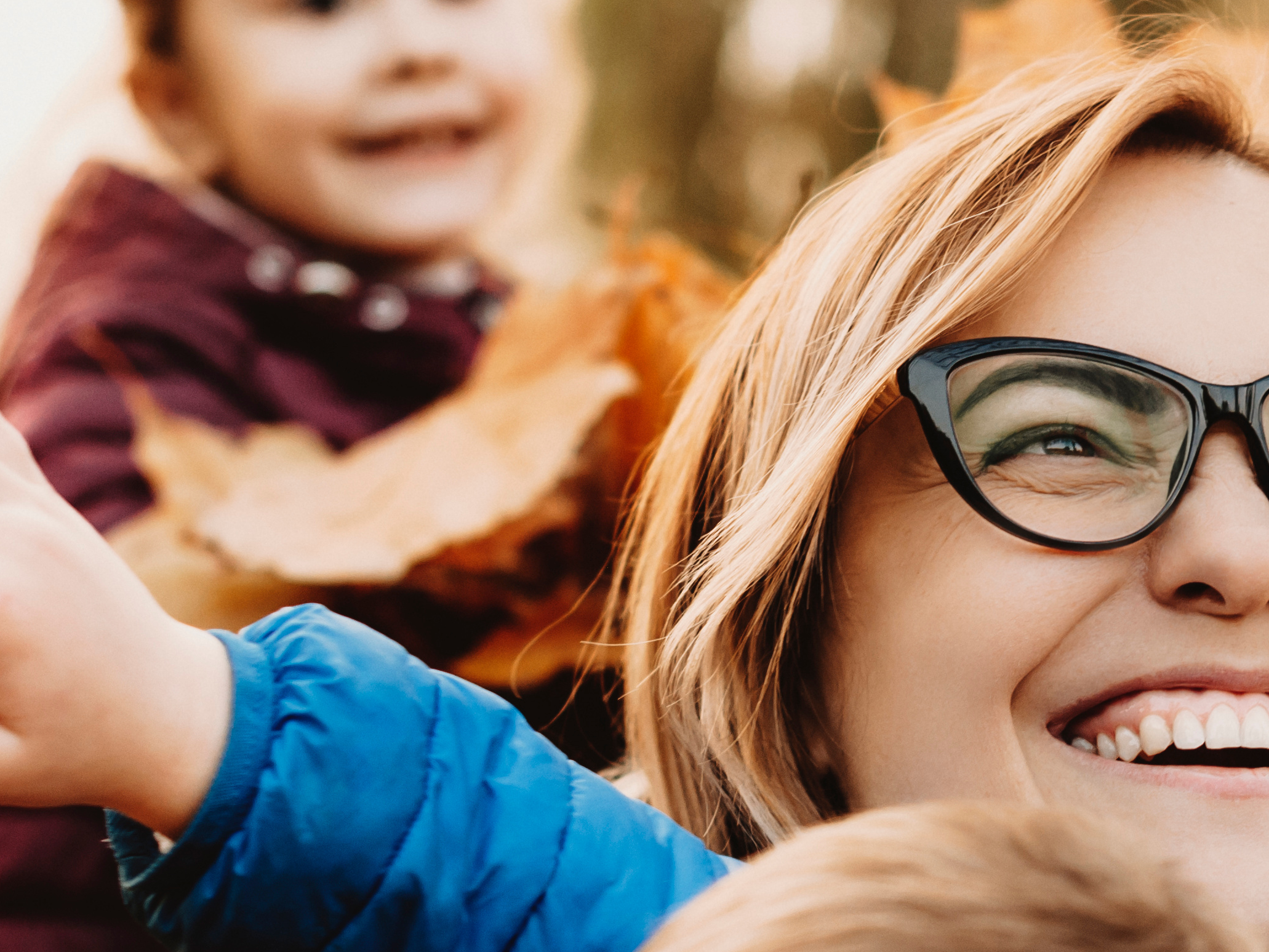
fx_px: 5170
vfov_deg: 10.5
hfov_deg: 13.9
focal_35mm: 141
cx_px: 1101
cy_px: 834
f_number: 3.2
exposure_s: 1/400
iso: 320
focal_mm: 50
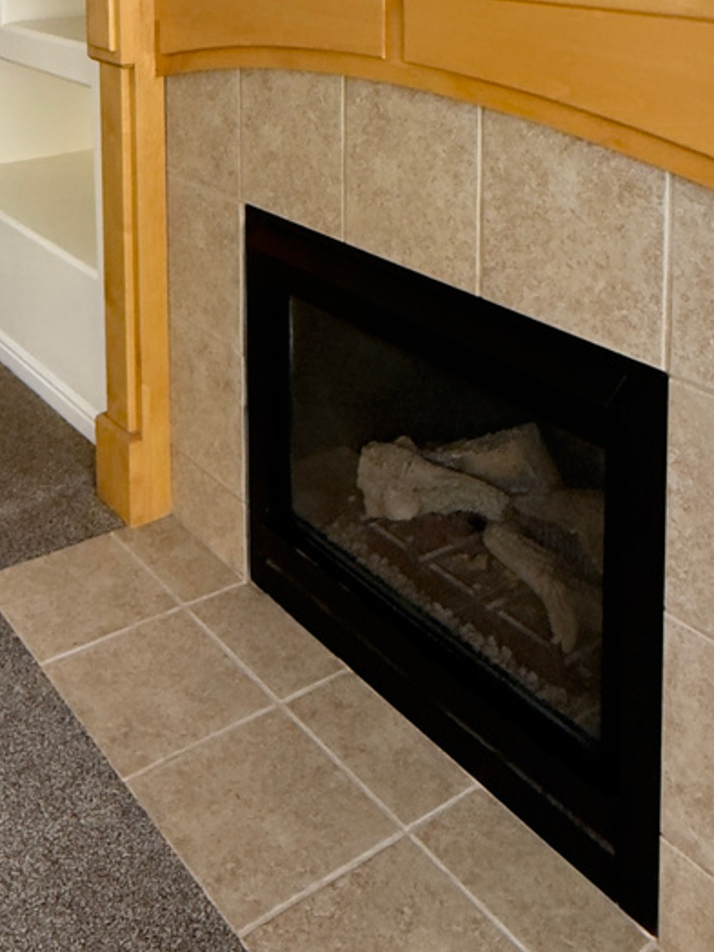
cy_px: -9
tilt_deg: -4.7
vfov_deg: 40.0
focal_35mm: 41
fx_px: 1128
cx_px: 187
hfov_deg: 34.5
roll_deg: +1.3
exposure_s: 1/99
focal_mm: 2.22
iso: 250
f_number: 2.2
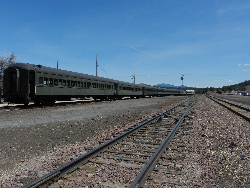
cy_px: 94
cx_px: 125
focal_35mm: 29
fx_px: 209
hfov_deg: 61.7
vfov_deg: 48.2
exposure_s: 1/640
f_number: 7.2
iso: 160
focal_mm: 5.1
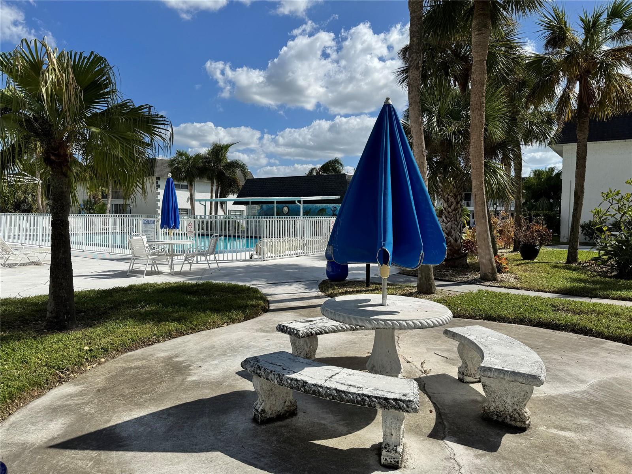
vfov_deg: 56.8
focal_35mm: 24
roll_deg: -1.2
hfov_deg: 71.6
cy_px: 237
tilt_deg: -3.9
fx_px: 438
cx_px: 316
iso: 80
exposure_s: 1/9009
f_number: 1.78
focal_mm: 6.76
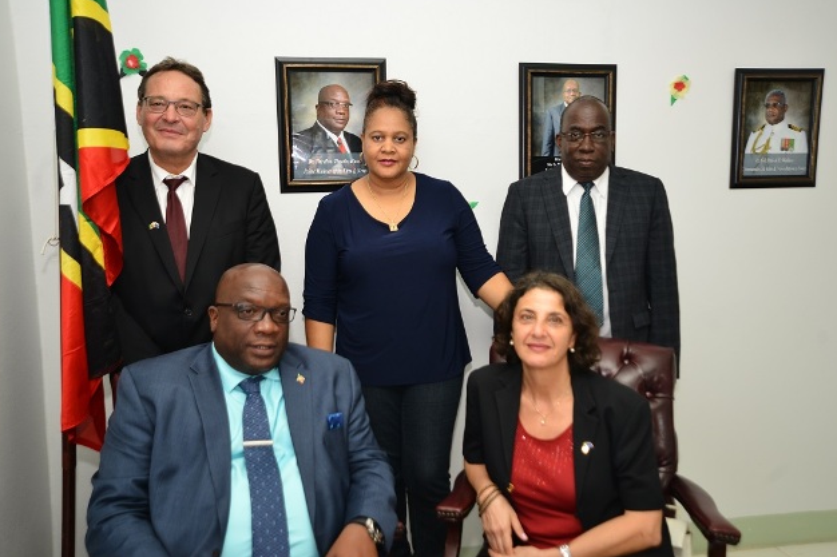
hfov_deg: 42.8
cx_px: 424
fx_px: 1069
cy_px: 281
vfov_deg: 29.2
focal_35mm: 46
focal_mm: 45
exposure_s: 1/60
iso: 500
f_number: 4.5
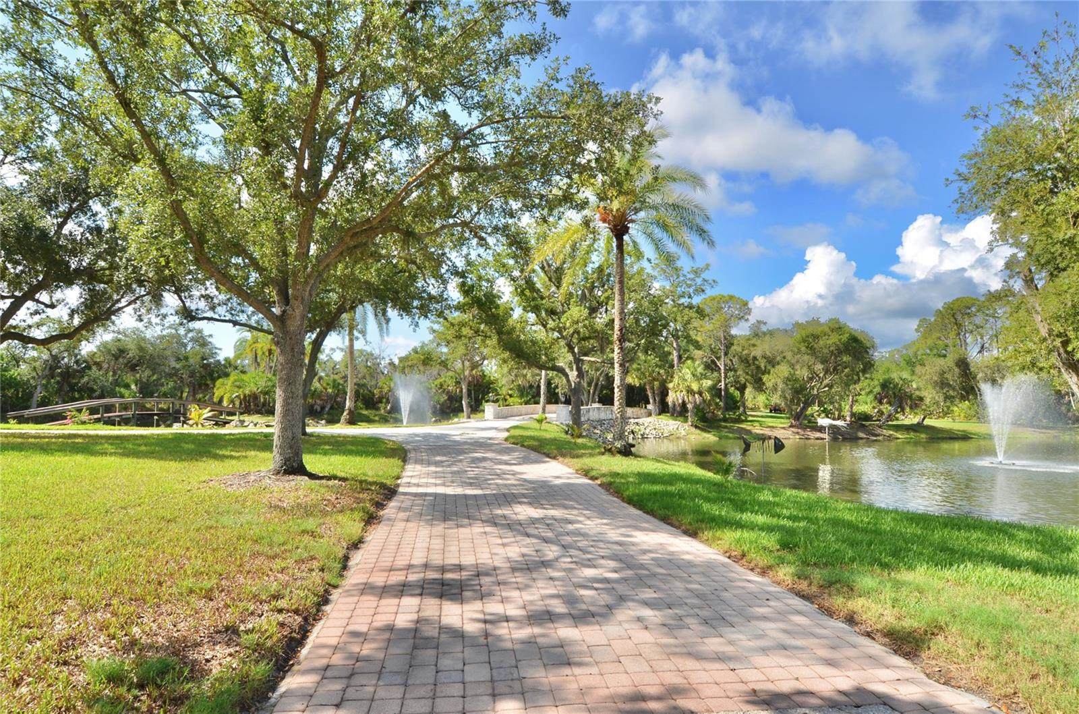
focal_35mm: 36
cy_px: 357
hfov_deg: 53.2
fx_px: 1076
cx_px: 540
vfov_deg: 36.7
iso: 100
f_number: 8
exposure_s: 1/250
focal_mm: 24
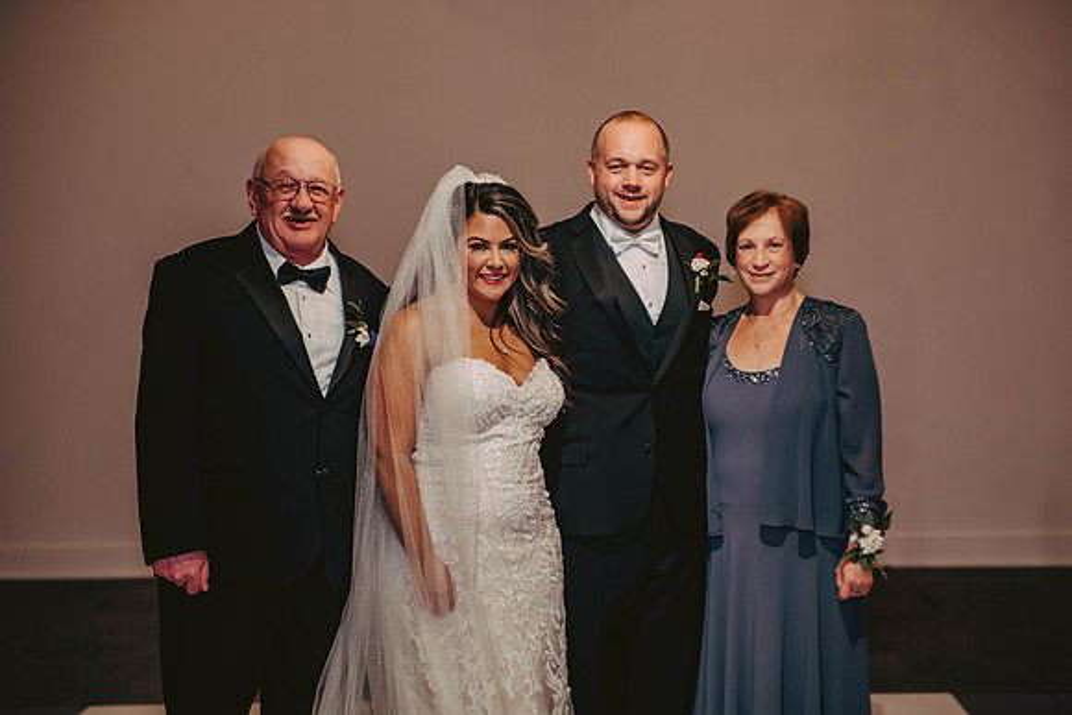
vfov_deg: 16.8
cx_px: 556
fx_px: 2421
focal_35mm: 81
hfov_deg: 25.0
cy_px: 328
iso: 1250
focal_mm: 75
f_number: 3.2
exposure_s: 1/60
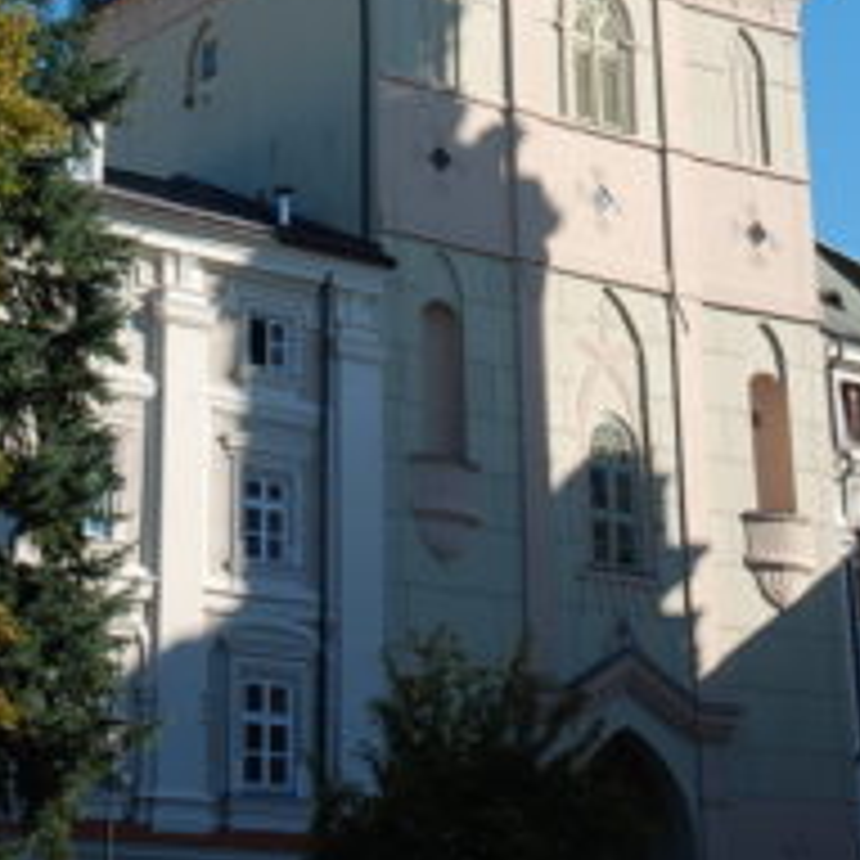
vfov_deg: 17.1
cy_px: -167
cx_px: 448
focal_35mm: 97
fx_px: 2730
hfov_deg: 17.9
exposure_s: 1/250
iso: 100
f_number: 8
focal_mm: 29
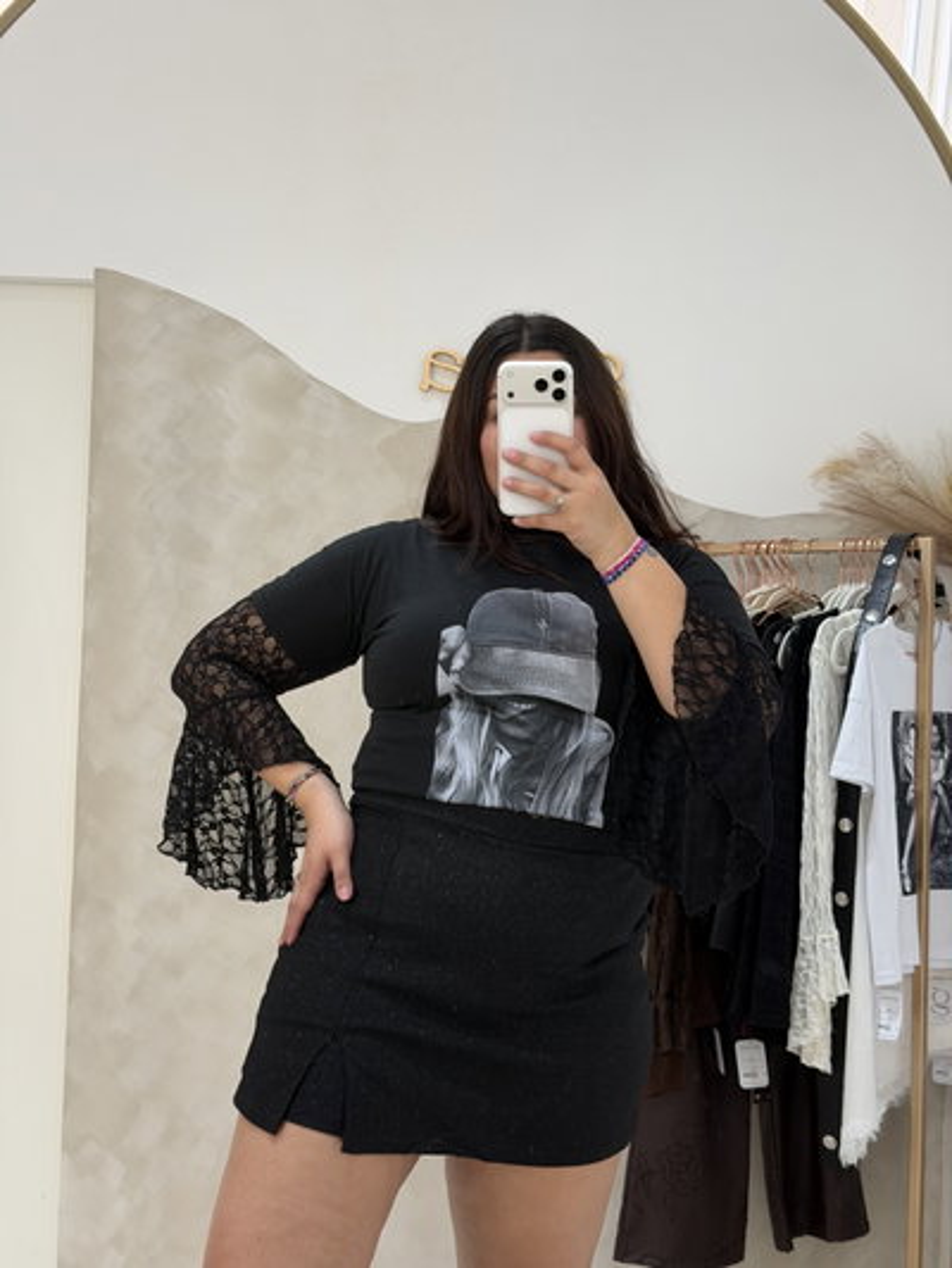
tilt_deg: -17.1
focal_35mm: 48
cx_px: 476
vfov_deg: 39.6
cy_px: 634
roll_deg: -1.4
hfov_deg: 30.3
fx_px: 1759
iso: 50
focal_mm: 6.76
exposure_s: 1/50
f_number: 1.78
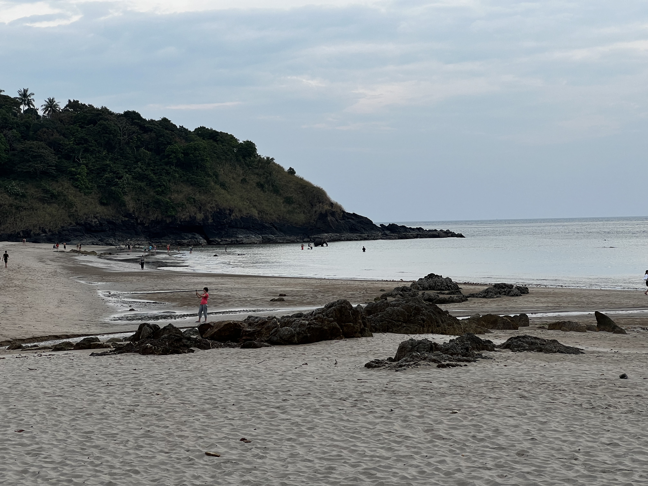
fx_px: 1441
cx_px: 324
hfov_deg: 25.3
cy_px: 243
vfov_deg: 19.1
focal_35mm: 77
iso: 32
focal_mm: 9
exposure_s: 1/127
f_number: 2.8
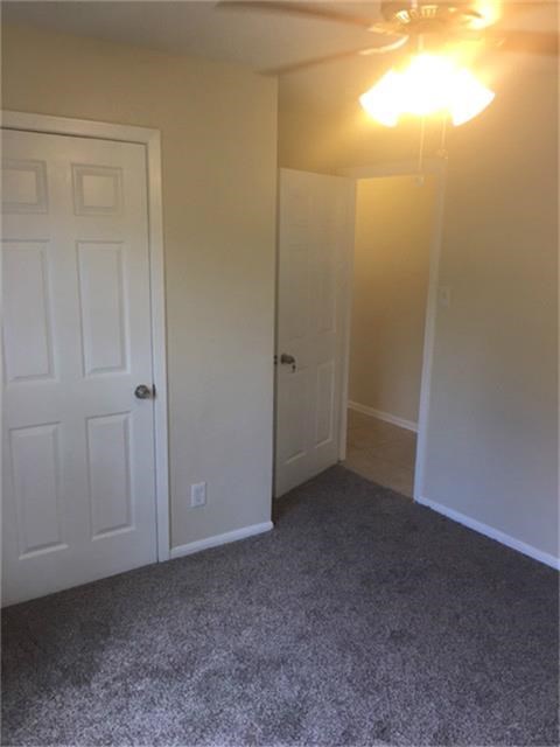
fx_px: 626
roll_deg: -0.3
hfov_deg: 48.2
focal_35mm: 29
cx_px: 280
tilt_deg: -11.7
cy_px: 374
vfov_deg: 61.7
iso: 25
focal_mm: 4.15
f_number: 2.2
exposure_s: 1/30
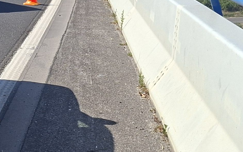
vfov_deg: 12.3
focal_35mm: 103
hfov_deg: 20.1
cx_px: 71
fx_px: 682
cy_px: -52
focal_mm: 5.54
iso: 50
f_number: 1.8
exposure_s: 1/1901
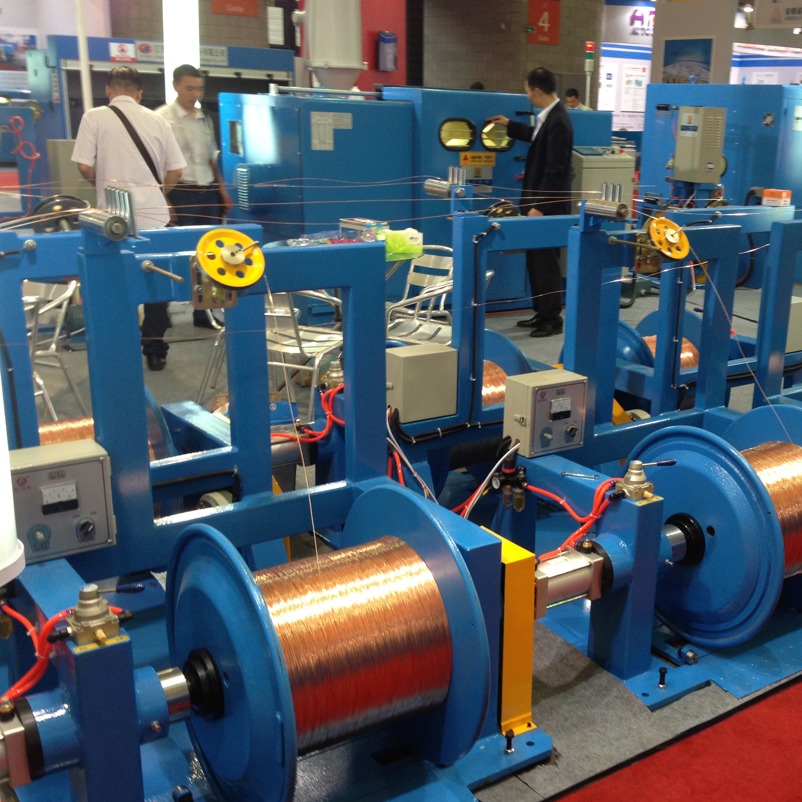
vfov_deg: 40.0
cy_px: 426
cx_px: 533
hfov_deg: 39.6
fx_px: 1101
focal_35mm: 42
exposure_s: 1/20
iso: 50
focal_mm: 4.13
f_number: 2.4
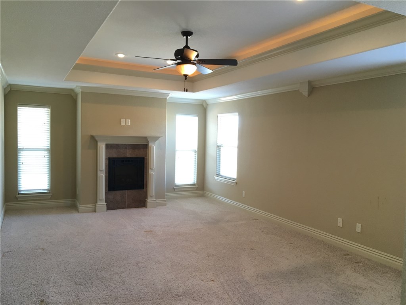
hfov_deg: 61.7
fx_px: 340
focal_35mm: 29
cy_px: 152
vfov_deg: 48.2
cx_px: 203
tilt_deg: -3.0
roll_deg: -1.0
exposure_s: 1/30
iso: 80
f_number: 2.2
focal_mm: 4.15
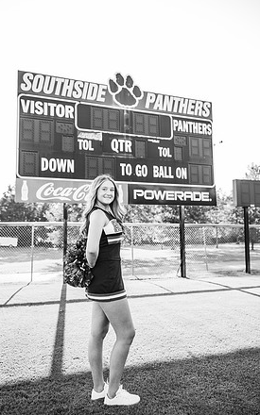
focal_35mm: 25
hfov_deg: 49.3
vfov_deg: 72.5
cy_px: 208
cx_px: 124
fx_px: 283
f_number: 2.8
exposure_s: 1/500
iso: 200
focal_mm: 24
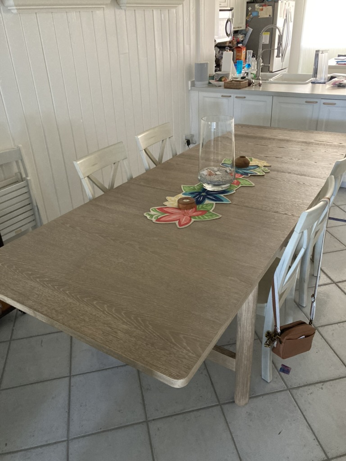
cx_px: 173
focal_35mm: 28
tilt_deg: -27.6
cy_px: 230
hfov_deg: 49.7
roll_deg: +2.4
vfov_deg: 63.4
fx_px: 373
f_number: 1.8
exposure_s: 1/39
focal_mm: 3.99
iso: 400
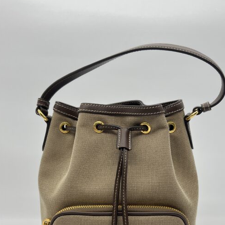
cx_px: 122
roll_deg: +0.4
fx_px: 353
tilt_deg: -9.9
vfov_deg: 34.6
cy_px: 169
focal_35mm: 48
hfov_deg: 35.3
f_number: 1.5
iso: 32
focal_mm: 5.7
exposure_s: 1/118
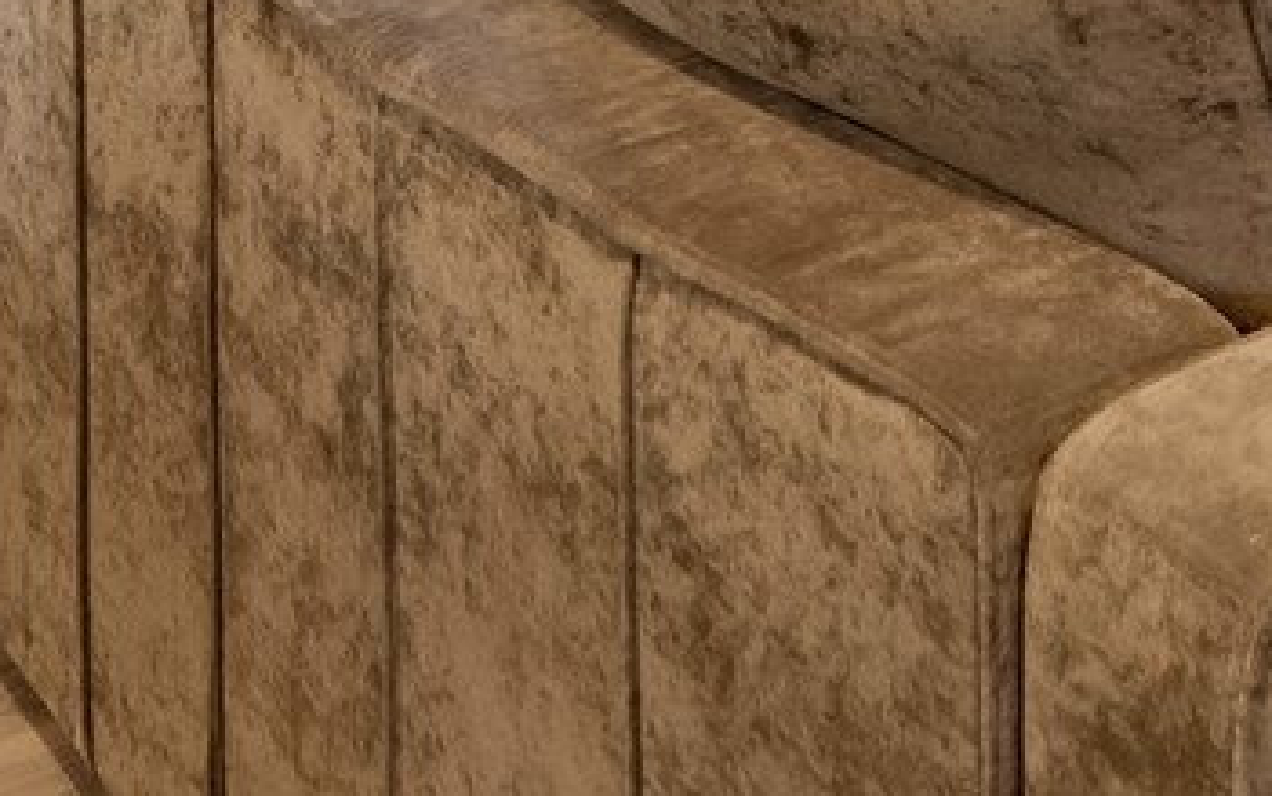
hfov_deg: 24.1
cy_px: -898
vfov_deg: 13.3
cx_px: 1305
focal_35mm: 81
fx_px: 2825
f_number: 9
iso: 400
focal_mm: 16.5
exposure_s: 1/40
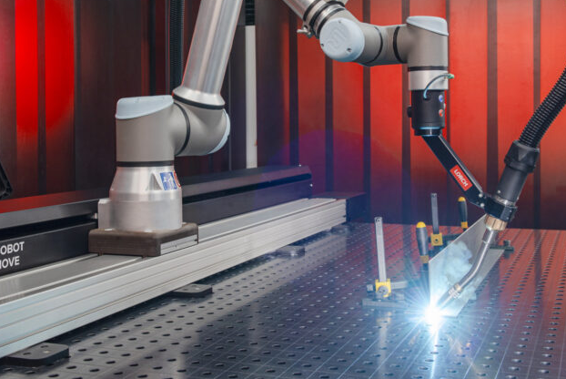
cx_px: 287
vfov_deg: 26.4
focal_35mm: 51
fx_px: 803
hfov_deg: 38.8
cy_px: 138
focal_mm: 31
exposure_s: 1/40
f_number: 5.6
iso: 80
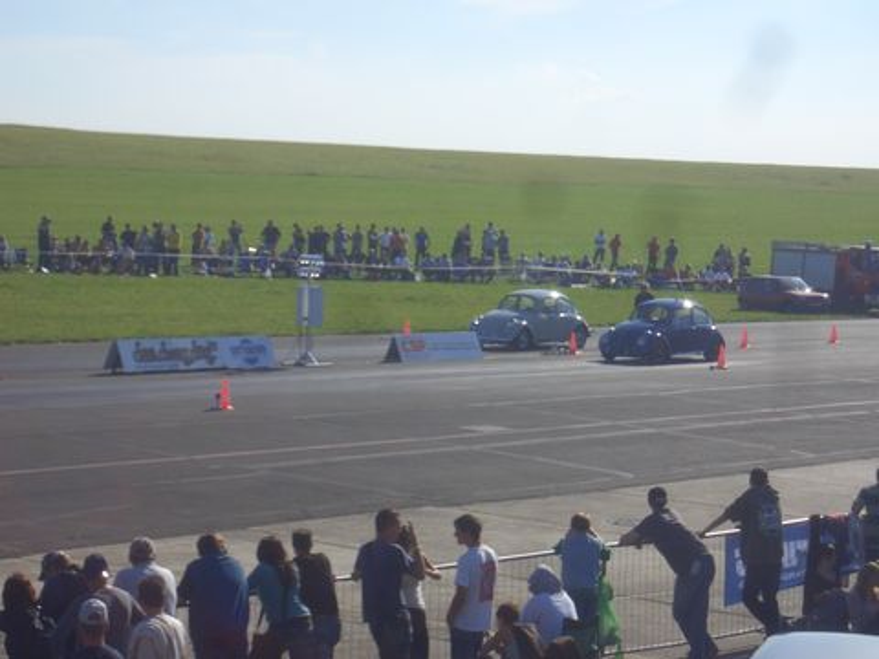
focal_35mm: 102
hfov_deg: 19.3
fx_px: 2590
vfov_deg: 14.5
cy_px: 330
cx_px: 440
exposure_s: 1/320
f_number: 6.6
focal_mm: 13.5
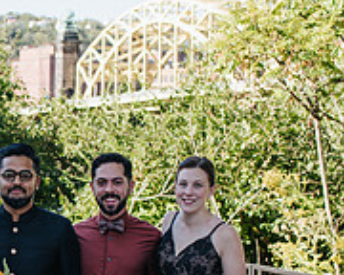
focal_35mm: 129
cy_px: 292
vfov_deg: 11.8
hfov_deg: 14.3
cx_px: -99
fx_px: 1313
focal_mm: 35
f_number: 3.2
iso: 125
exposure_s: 1/500
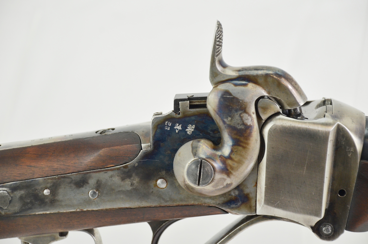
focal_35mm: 142
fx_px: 1454
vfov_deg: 9.6
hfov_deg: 14.4
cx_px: 184
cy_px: 122
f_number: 5.6
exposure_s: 1/250
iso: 720
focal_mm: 95
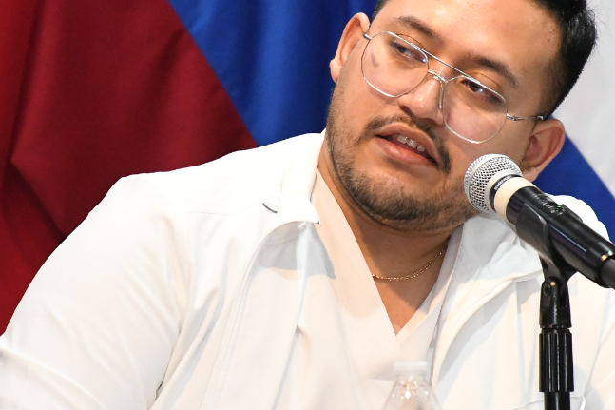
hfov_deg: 3.9
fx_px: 8983
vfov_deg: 2.6
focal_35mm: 526
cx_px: 375
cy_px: 194
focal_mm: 140
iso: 5000
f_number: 6.3
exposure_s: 1/125
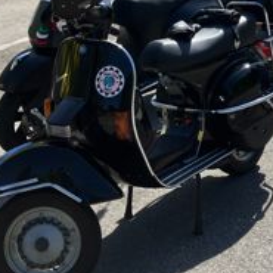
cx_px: 301
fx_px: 794
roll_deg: +3.9
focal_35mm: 89
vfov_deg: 19.3
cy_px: 44
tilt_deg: -11.8
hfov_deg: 18.7
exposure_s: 1/1312
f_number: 1.8
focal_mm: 3.99
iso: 32
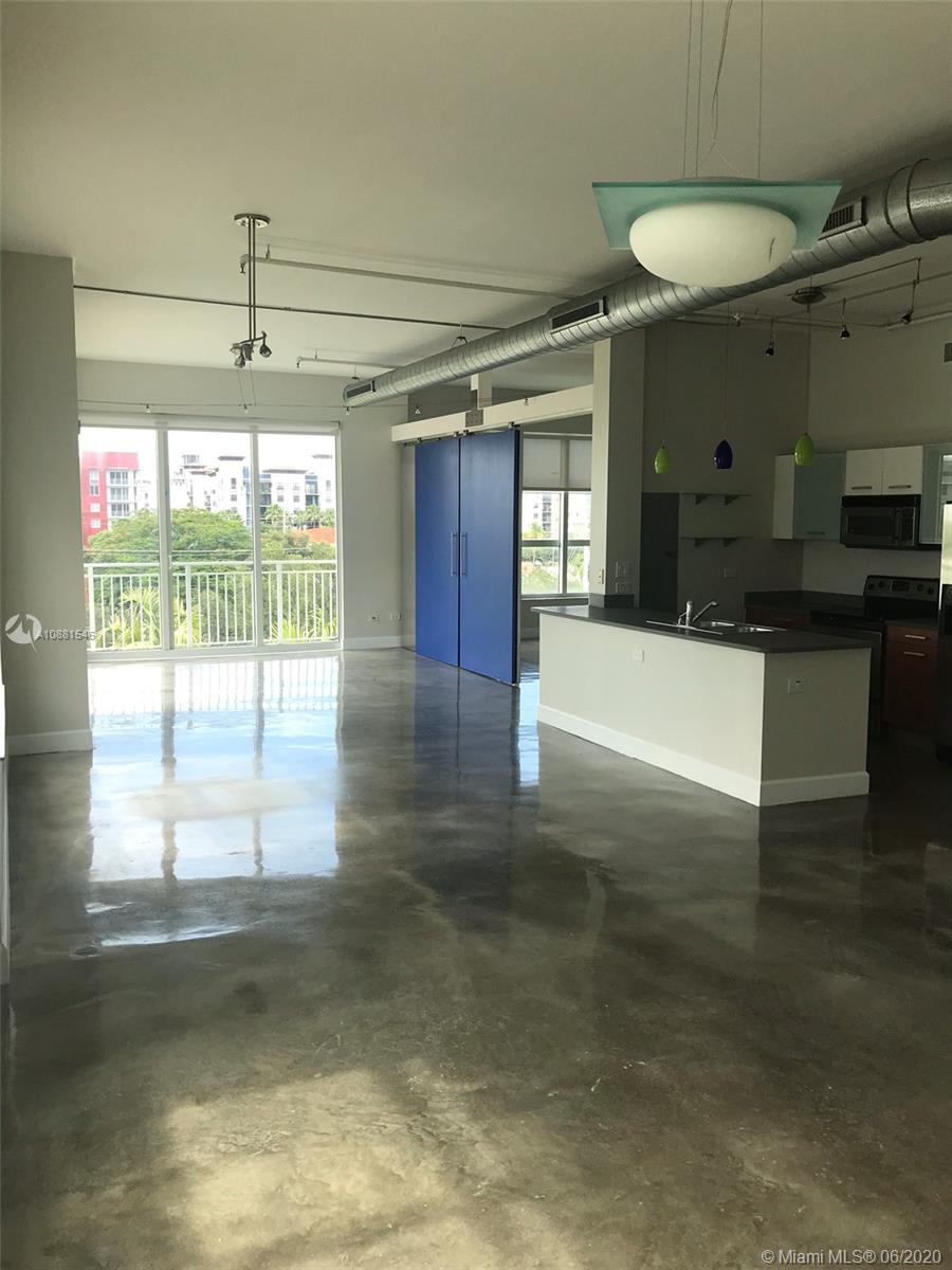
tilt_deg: -5.7
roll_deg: -0.8
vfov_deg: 63.4
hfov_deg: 49.7
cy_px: 635
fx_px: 1027
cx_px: 476
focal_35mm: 28
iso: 20
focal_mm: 3.99
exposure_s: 1/191
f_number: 1.8
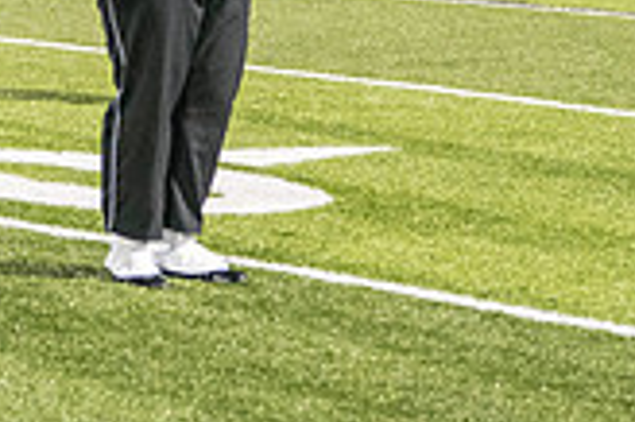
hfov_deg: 8.2
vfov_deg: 5.5
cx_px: -116
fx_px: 4370
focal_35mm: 248
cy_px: -296
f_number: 5.6
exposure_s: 1/125
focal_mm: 70
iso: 5000
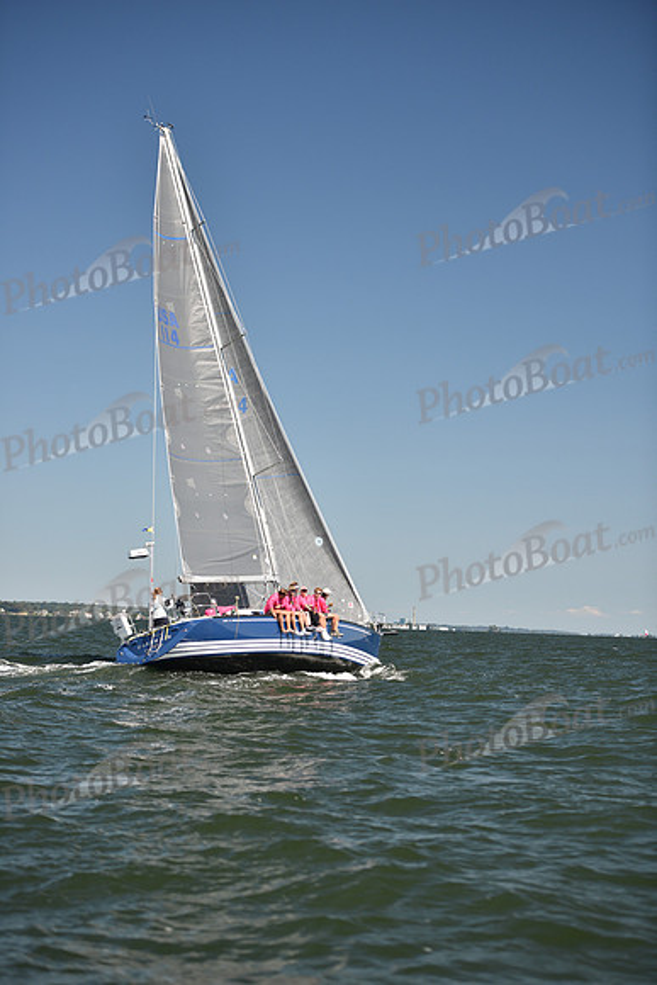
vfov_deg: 28.8
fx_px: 1915
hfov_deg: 19.5
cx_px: 328
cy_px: 492
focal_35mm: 70
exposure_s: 1/1250
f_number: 2.8
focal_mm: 70
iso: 250
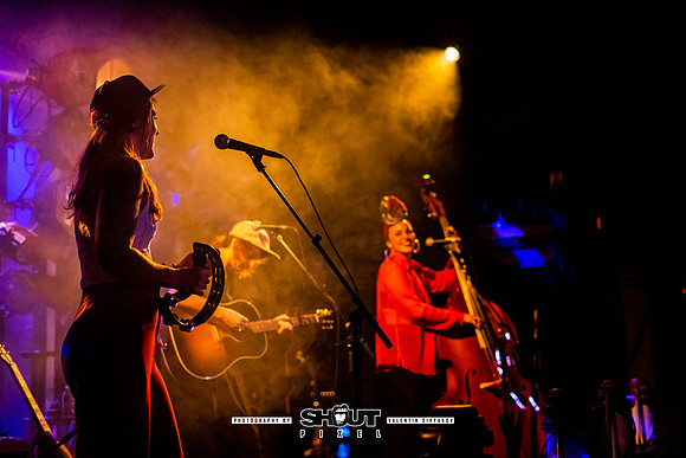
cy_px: 229
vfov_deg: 27.0
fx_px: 953
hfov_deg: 39.6
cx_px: 343
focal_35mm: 50
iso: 2500
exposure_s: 1/250
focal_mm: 50
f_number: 2.2
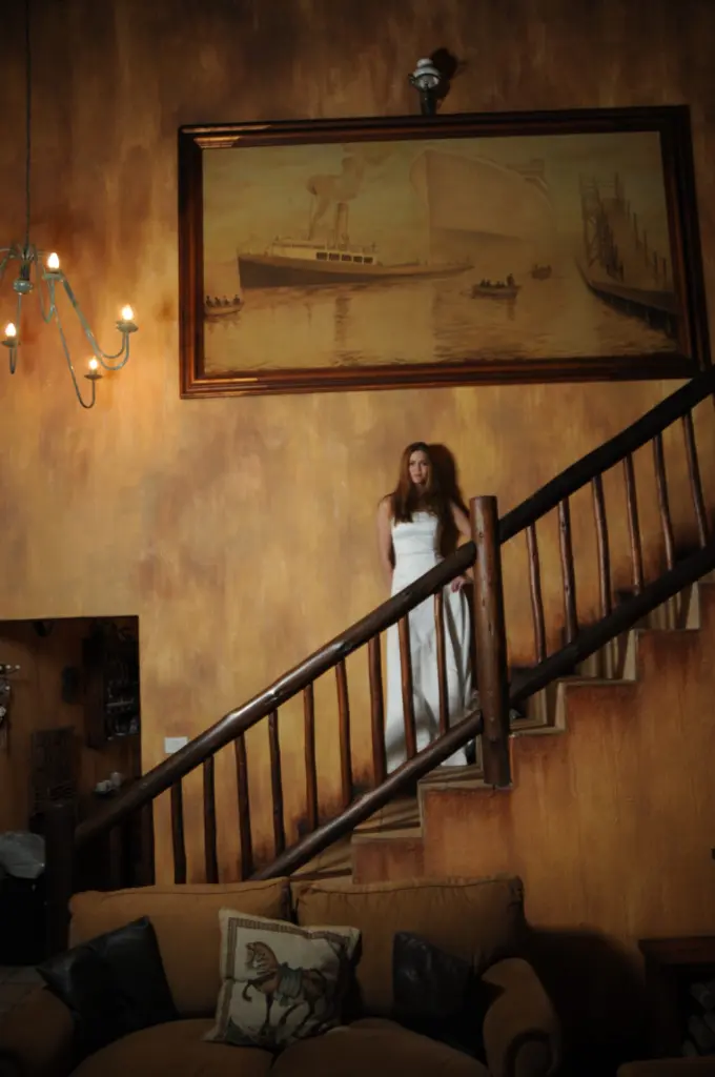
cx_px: 358
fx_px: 896
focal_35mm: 30
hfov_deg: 43.5
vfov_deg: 62.0
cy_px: 538
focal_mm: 20
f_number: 3.5
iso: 320
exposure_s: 1/80
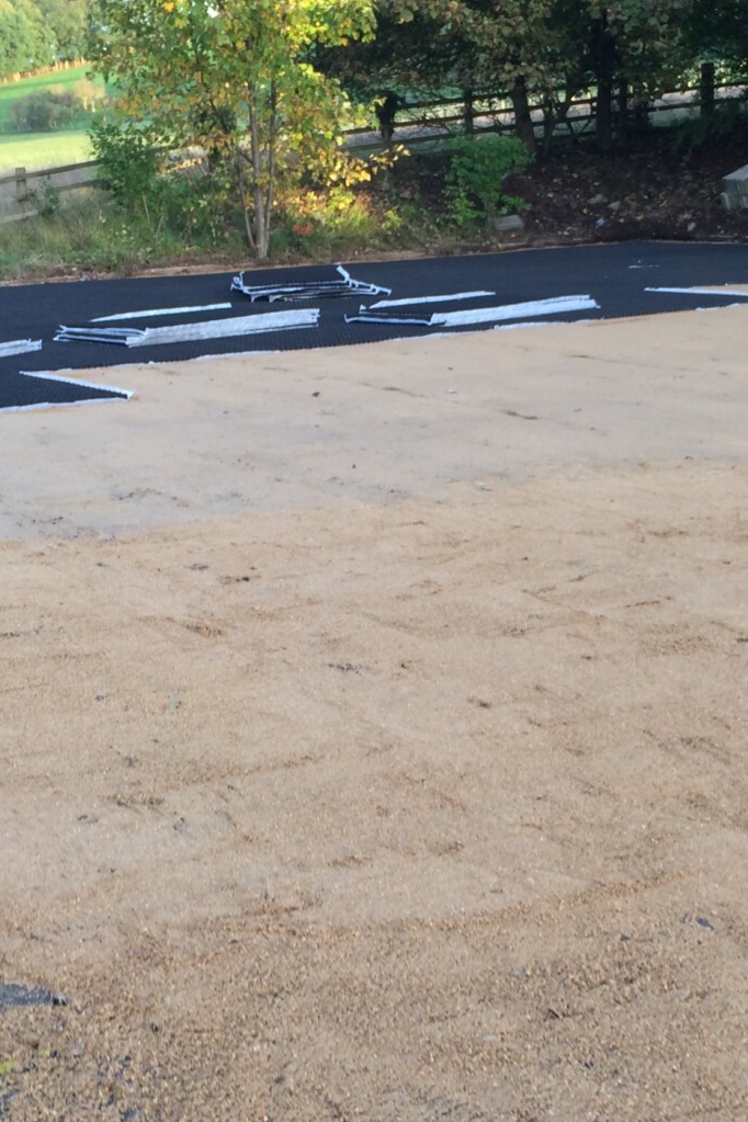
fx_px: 1901
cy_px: 646
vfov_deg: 32.8
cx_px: 330
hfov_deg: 22.2
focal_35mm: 61
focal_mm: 4.12
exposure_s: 1/120
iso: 64
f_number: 2.2
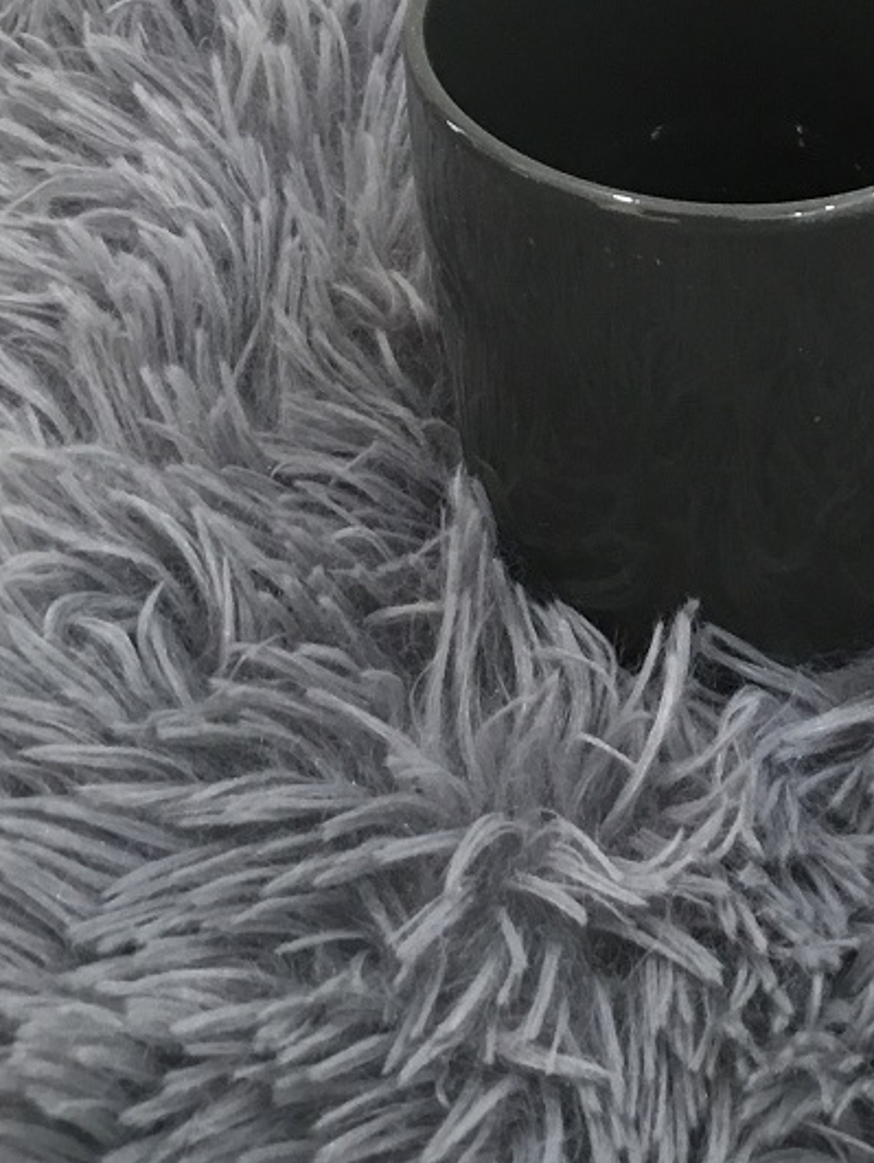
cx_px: 769
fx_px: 2354
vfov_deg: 26.7
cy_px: 79
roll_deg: -1.1
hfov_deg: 20.6
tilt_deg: -37.4
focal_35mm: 70
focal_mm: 3.3
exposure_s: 1/33
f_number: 2.4
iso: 100
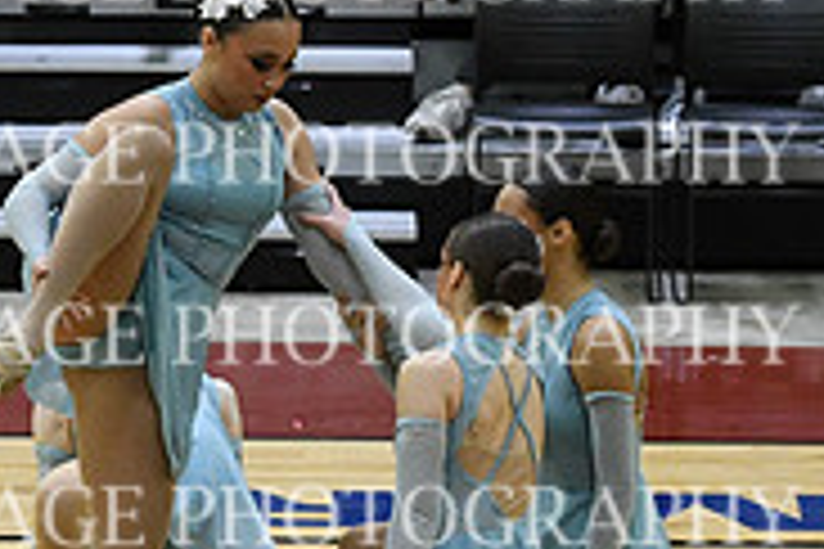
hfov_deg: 4.2
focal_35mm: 486
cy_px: 425
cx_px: 149
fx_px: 11123
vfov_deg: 2.8
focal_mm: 102
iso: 5000
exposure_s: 1/500
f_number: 4
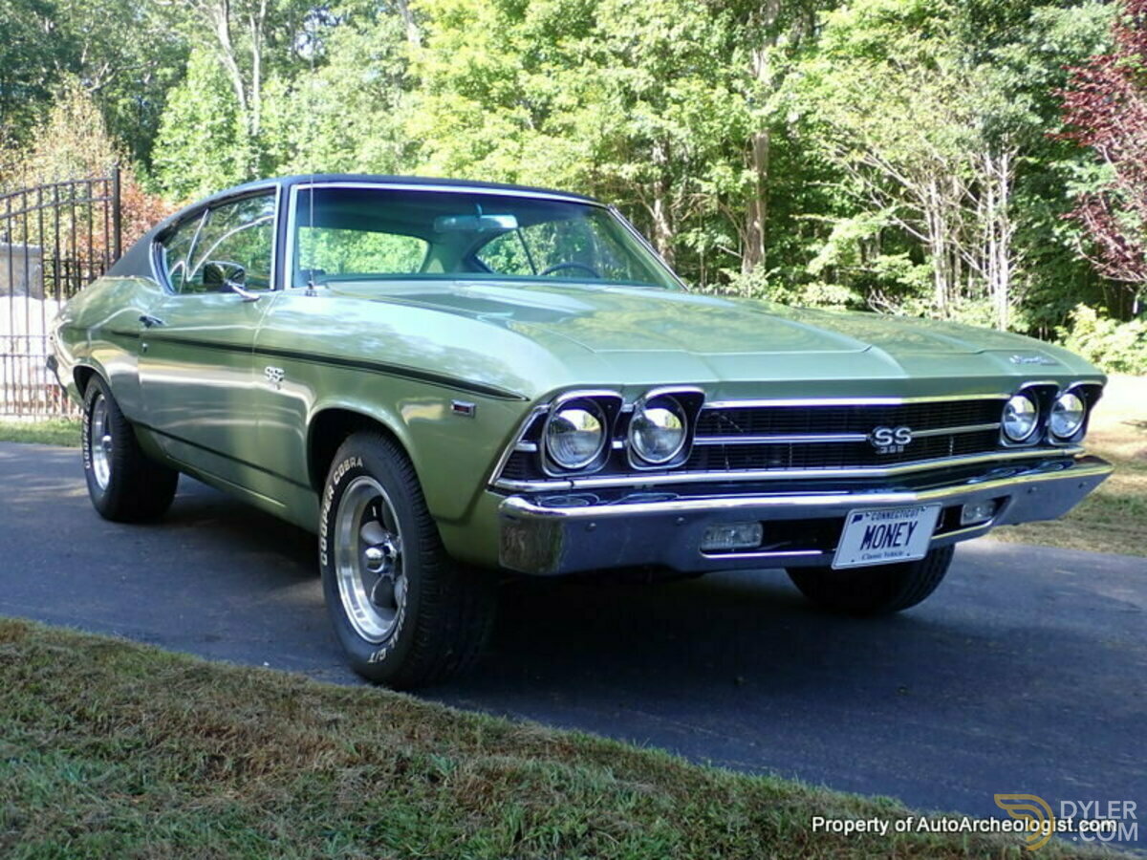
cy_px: 430
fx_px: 1259
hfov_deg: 49.0
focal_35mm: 38
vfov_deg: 37.7
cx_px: 574
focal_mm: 6.83
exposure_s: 1/80
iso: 160
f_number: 2.7
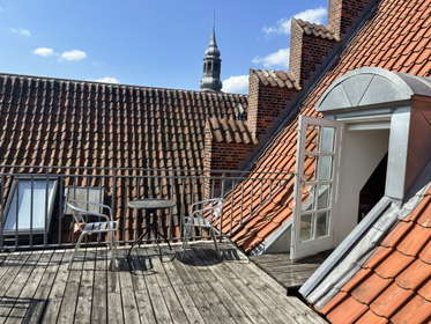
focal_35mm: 24
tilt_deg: -3.9
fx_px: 299
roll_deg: -3.3
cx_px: 216
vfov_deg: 56.8
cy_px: 162
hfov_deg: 71.6
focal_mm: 6.86
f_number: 1.78
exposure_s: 1/3861
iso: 80
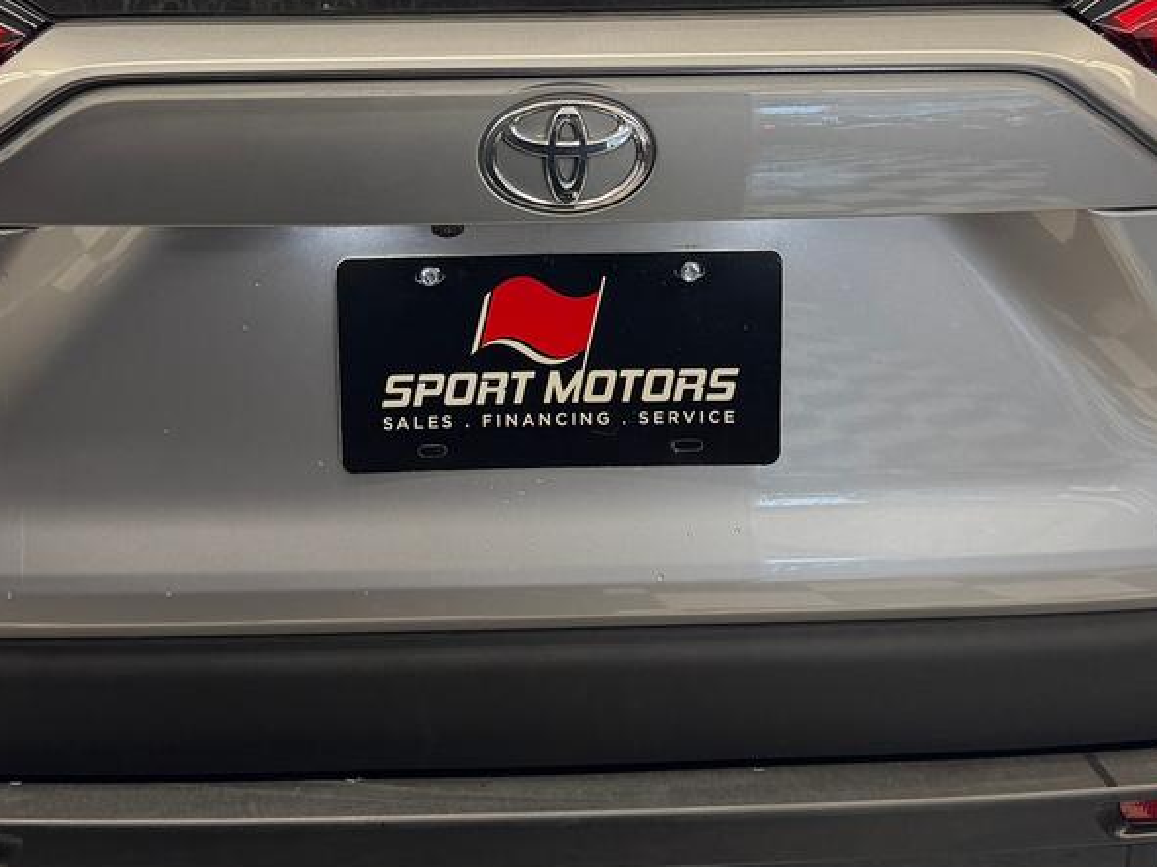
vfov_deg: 27.6
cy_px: 207
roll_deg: +0.1
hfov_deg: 36.8
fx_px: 1738
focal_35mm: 52
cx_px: 493
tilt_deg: -20.1
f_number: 1.78
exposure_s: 1/60
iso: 125
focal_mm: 6.76
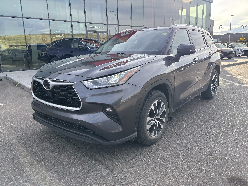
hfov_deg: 67.3
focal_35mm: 26
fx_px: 186
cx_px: 124
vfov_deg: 53.1
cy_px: 93
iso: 50
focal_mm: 5.96
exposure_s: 1/851
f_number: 1.6
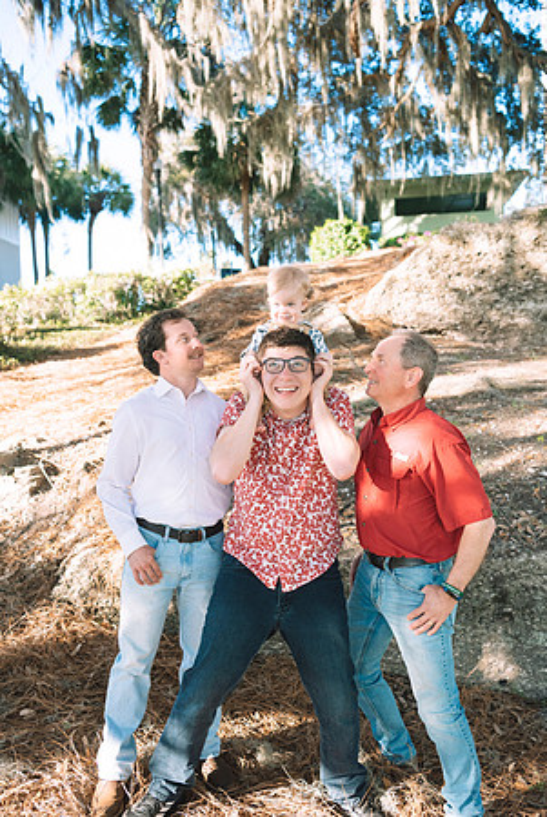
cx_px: 274
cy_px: 408
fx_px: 773
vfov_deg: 55.7
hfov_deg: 39.0
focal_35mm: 34
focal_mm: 34
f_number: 3.5
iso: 1250
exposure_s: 1/1600
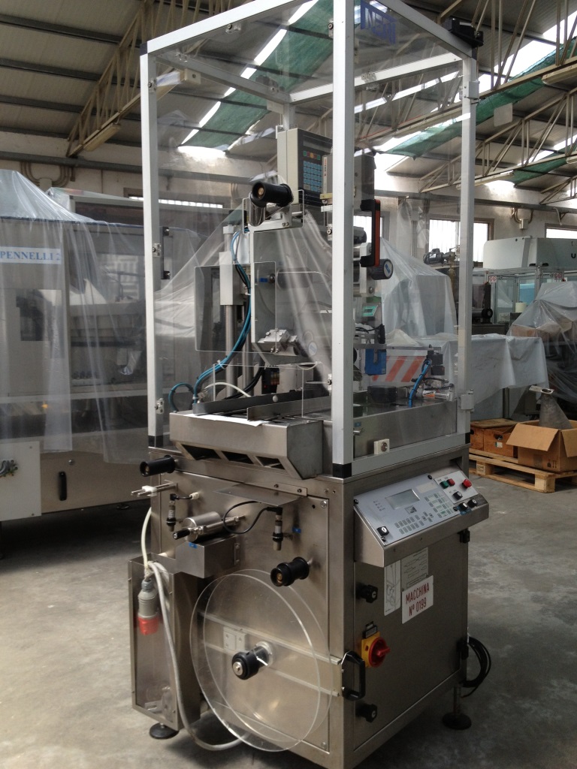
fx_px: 778
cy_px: 384
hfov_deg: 40.7
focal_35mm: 35
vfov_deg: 52.6
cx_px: 288
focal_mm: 4.28
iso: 64
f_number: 2.4
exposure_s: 1/120
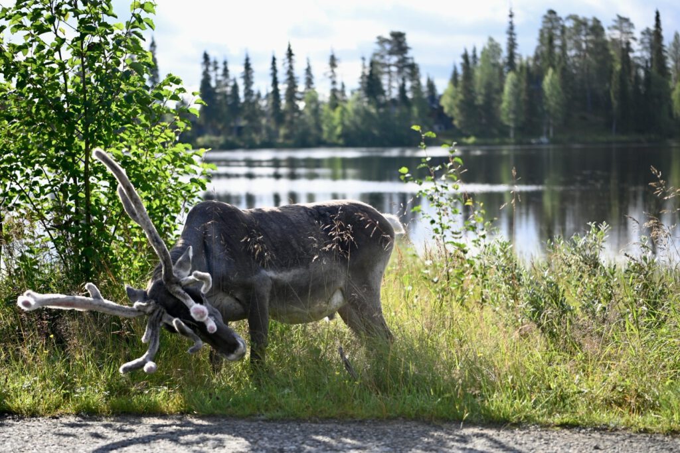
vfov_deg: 19.5
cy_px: 226
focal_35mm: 70
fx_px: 1322
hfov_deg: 28.8
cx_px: 340
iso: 200
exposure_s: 1/1000
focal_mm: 70
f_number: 2.8
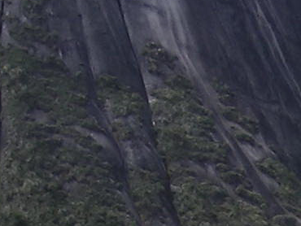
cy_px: 749
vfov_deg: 4.8
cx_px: 731
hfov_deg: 6.5
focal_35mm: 289
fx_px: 2515
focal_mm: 6.3
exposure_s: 1/246
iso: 50
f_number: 4
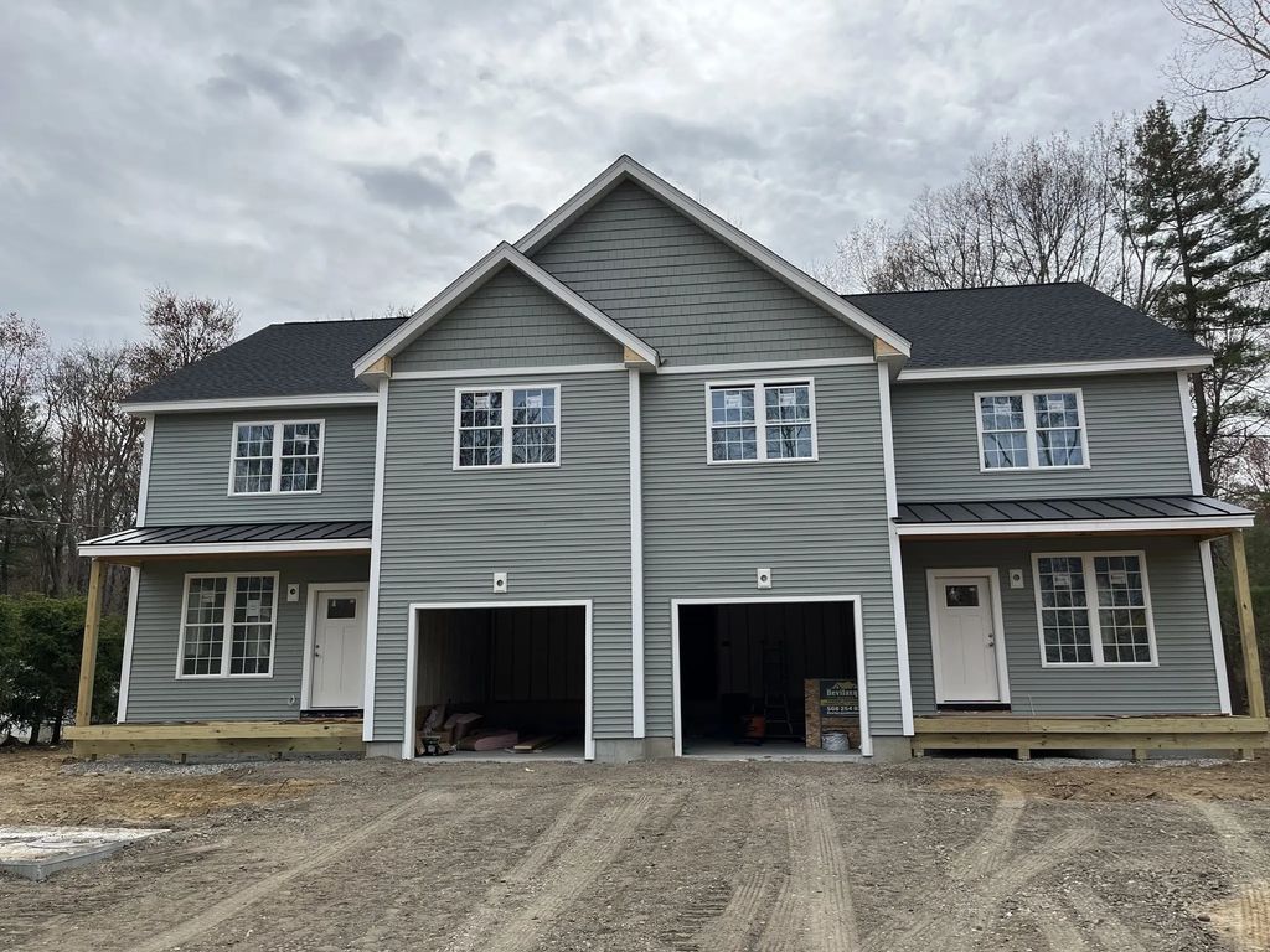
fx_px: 954
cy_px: 476
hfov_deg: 67.3
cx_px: 635
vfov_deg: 53.1
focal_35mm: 26
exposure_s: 1/5848
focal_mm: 5.1
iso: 50
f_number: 1.6
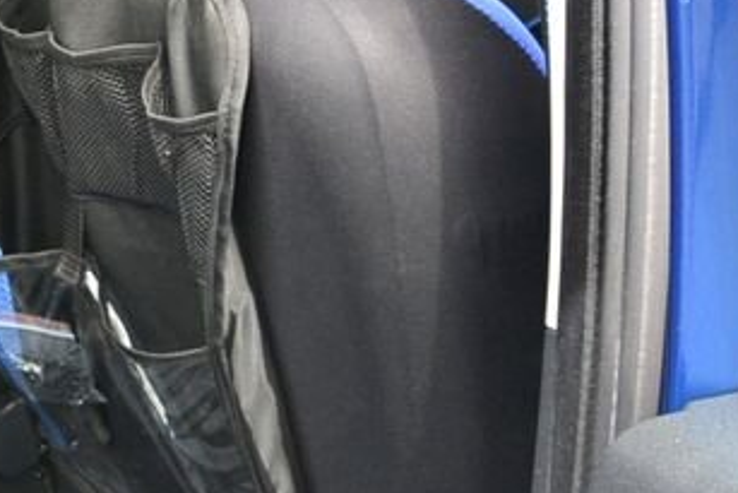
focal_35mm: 90
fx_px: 1846
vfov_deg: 14.8
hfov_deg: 19.8
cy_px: 574
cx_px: -344
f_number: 3.5
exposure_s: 1/125
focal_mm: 10
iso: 160
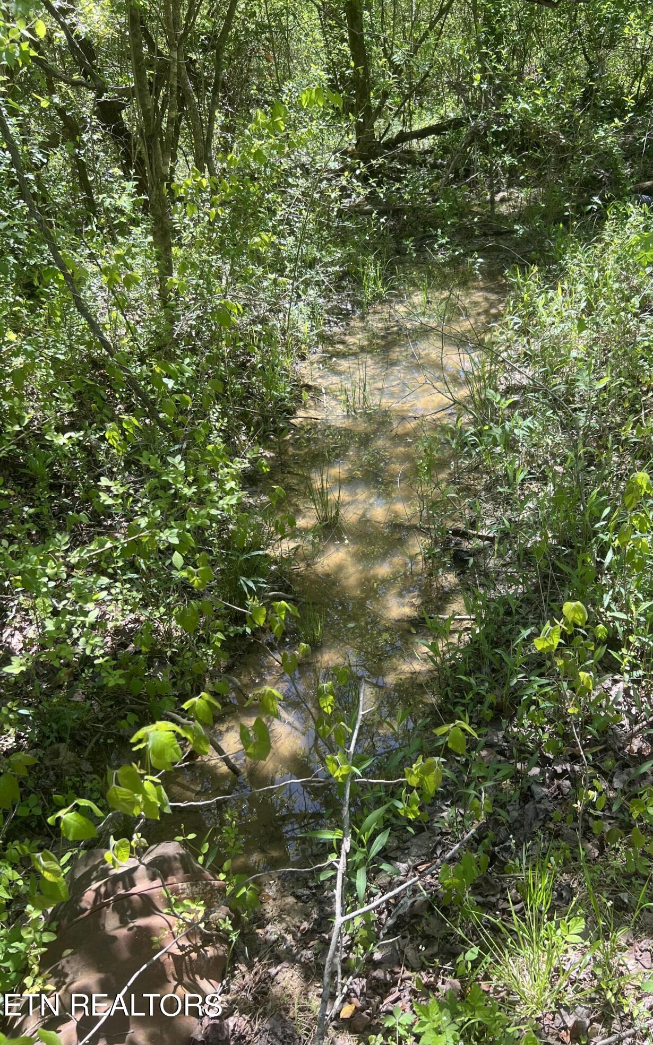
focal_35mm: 28
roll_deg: +5.1
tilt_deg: -30.7
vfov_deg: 66.5
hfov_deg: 44.3
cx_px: 398
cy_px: 523
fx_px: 798
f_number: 1.5
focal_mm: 5.7
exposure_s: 1/549
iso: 50
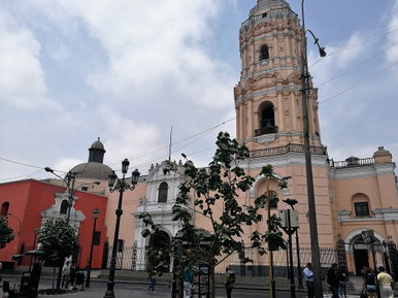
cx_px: 202
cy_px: 145
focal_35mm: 28
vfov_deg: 49.7
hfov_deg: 63.5
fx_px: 322
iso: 50
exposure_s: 1/1757
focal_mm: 4.5
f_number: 2.2
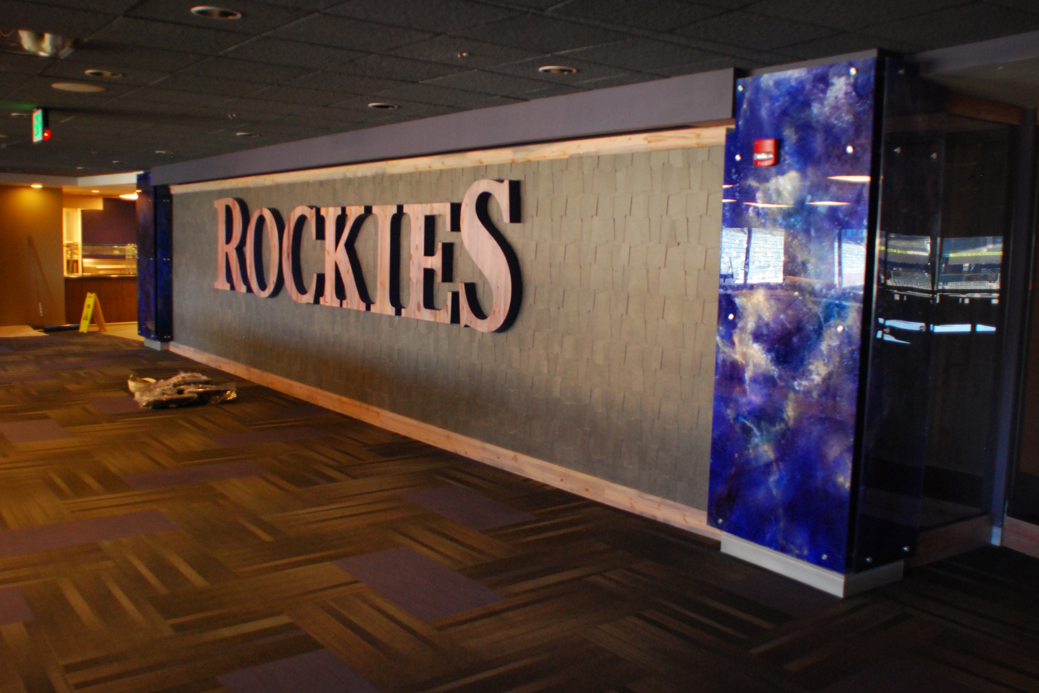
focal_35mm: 31
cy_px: 335
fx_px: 895
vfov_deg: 42.3
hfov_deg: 60.3
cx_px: 517
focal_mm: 20
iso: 800
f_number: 3.2
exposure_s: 1/40
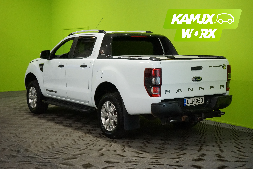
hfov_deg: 35.1
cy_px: 84
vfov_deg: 23.8
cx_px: 126
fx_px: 401
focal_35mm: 57
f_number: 5
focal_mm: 57
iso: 8000
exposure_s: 1/800
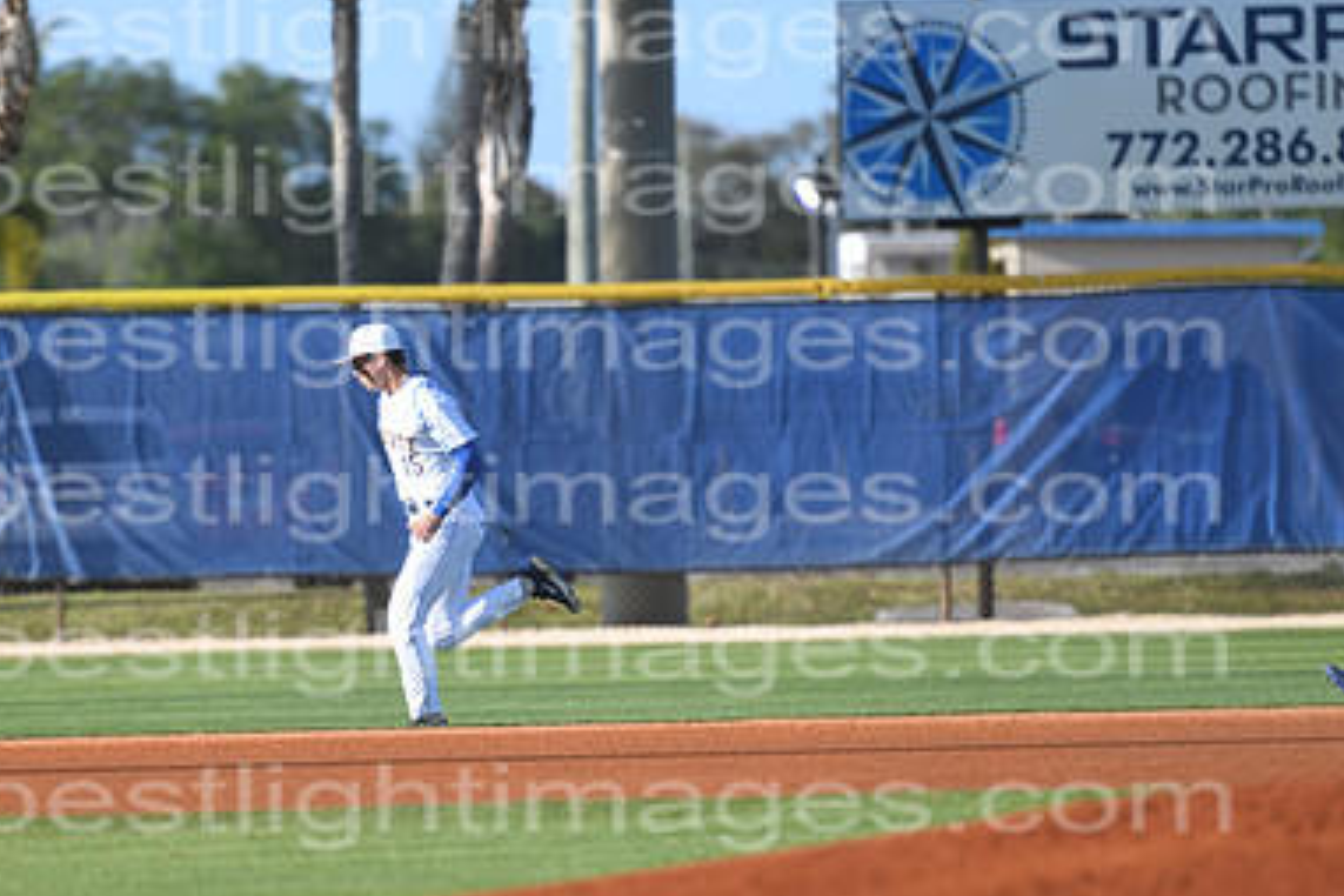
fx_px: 17060
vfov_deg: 3.0
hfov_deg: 4.5
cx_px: 430
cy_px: 422
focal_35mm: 457
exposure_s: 1/1250
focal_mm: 200
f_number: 2.8
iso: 100
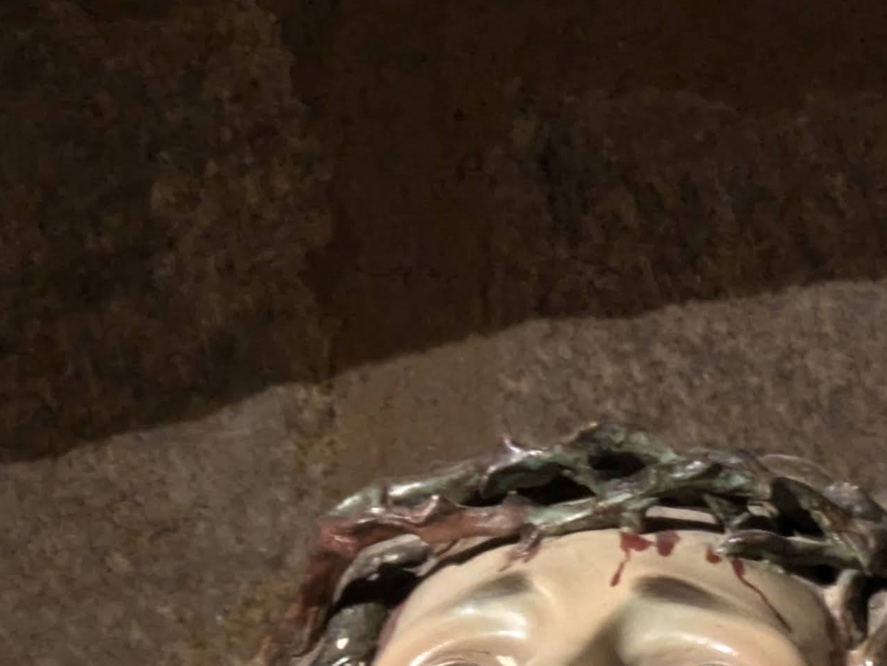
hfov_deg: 10.6
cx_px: 306
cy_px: 827
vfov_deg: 7.9
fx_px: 4768
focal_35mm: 186
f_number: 1.89
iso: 429
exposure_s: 1/50
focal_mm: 5.43
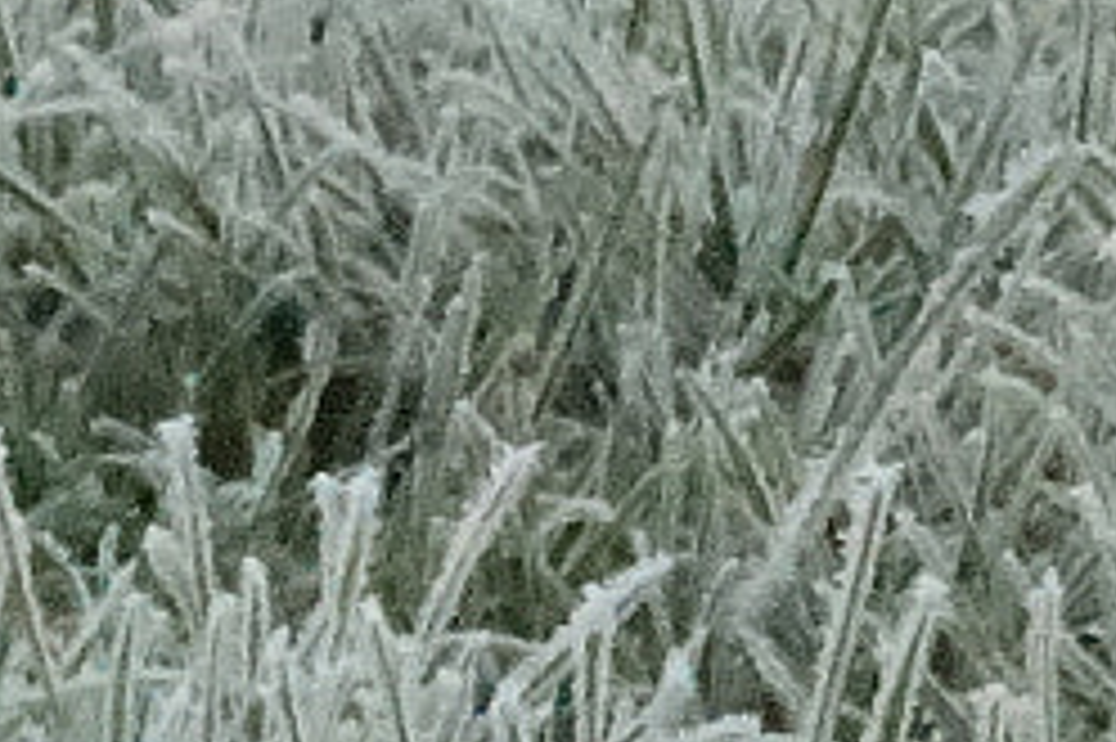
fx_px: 14777
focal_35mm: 477
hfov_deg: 4.3
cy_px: 1457
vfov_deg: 2.9
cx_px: 374
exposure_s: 1/1600
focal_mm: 27.24
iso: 12800
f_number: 13
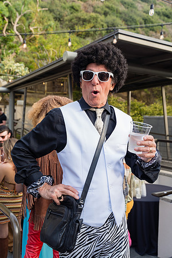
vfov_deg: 49.6
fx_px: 279
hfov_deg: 34.2
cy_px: 129
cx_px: 86
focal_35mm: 39
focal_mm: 39
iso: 320
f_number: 5
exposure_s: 1/200
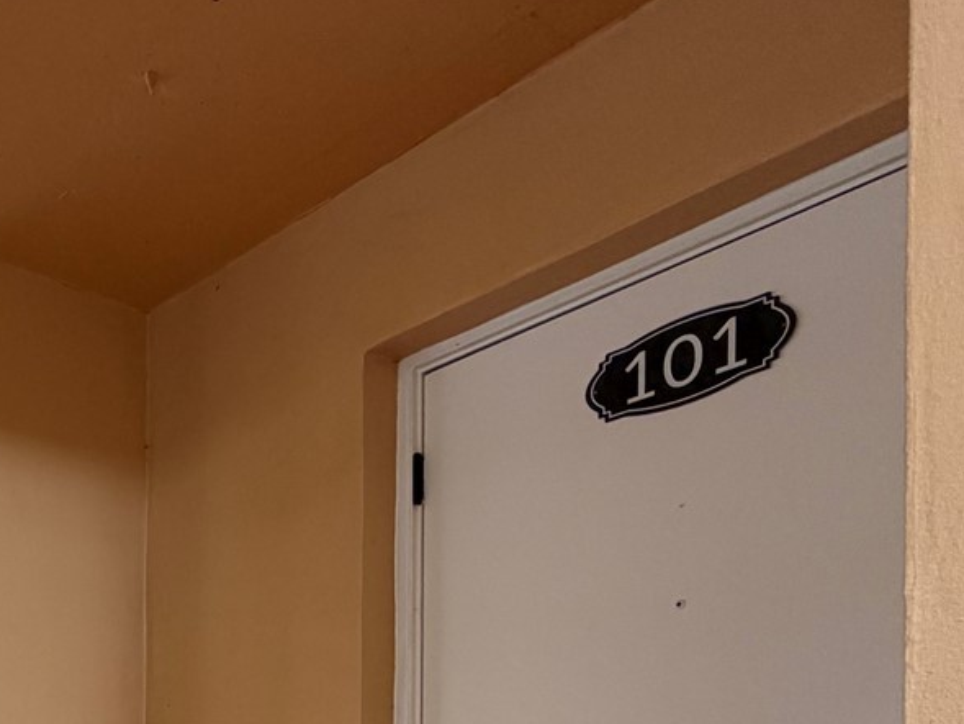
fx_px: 1058
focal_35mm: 38
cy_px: 868
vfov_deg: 31.6
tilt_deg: +0.6
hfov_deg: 37.5
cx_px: -182
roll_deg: +0.1
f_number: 2.2
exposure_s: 1/121
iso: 125
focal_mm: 2.22
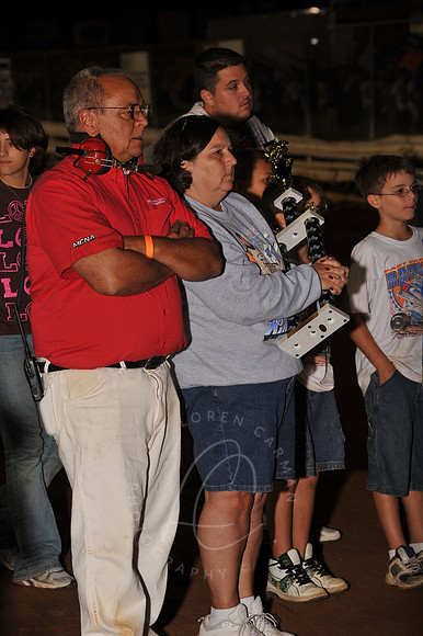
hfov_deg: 10.1
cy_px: 318
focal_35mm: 135
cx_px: 212
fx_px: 2382
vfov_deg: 15.2
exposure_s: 1/320
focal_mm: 135
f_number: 8
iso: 500
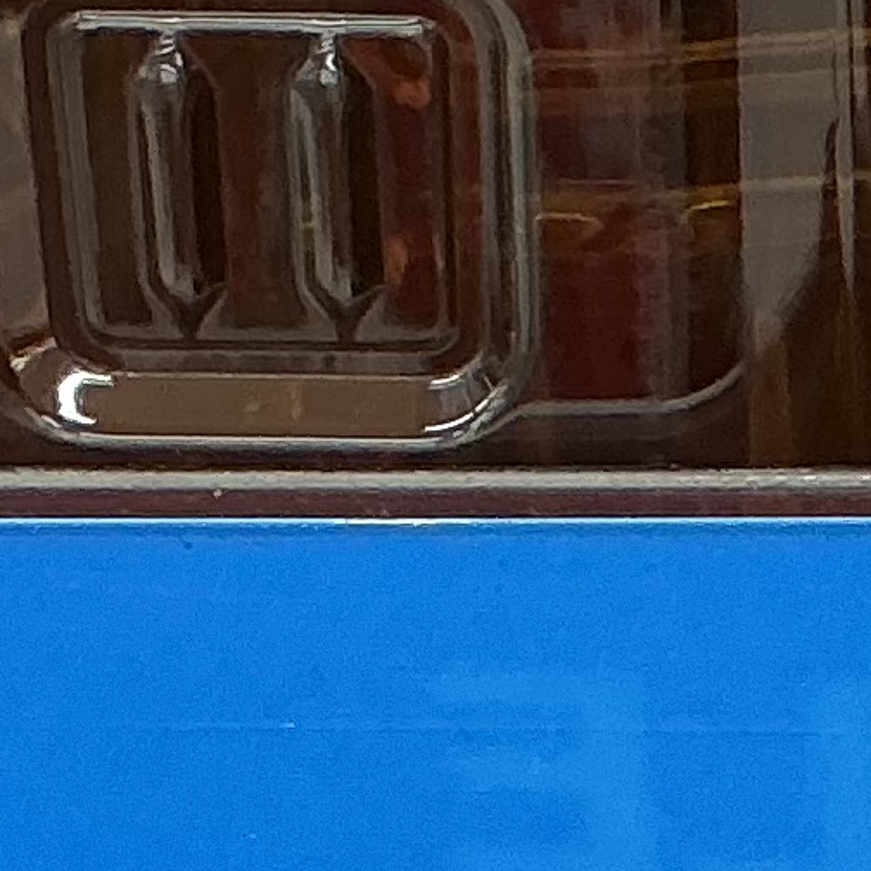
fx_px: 5836
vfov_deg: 8.3
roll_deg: -2.5
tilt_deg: -13.4
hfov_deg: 7.2
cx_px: 2921
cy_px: -499
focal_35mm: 205
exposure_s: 1/50
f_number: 1.8
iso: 40
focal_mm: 3
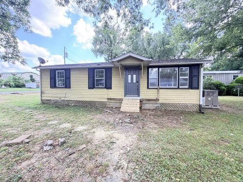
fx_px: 98
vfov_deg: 85.7
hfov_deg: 102.1
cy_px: 91
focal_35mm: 14
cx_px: 122
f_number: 2.2
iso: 125
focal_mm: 2.22
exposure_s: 1/121
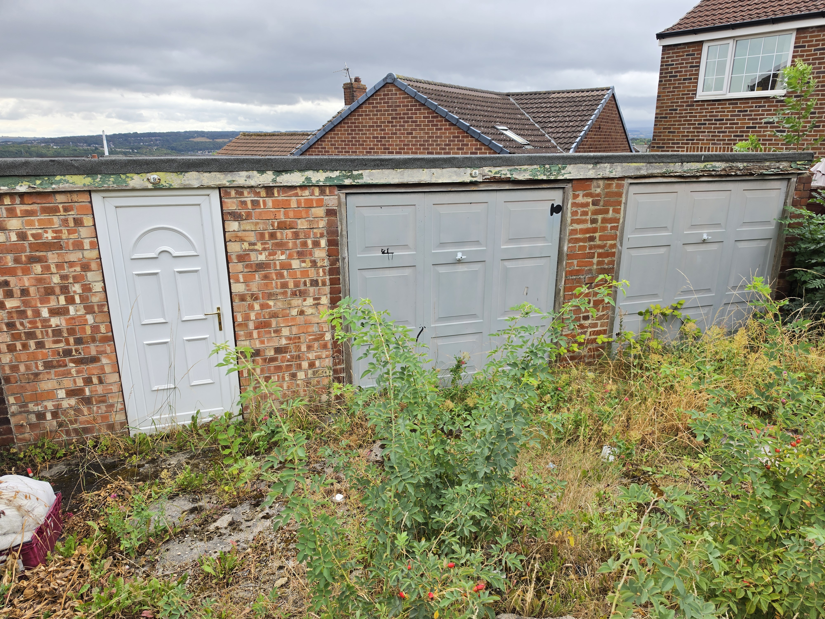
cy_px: 310
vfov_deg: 58.9
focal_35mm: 23
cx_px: 412
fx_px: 548
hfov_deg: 73.9
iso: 64
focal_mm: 6.5
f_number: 1.4
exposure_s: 1/2082
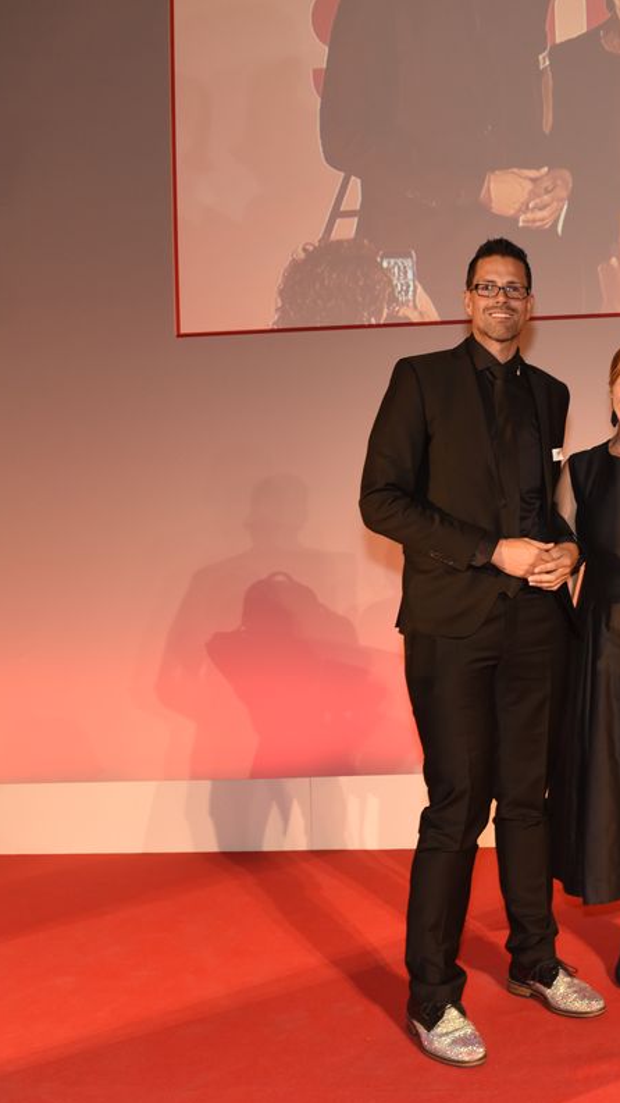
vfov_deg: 52.8
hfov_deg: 28.6
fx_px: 1111
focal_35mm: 38
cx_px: 664
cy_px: 554
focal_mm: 24
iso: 1000
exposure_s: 1/100
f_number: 4.5
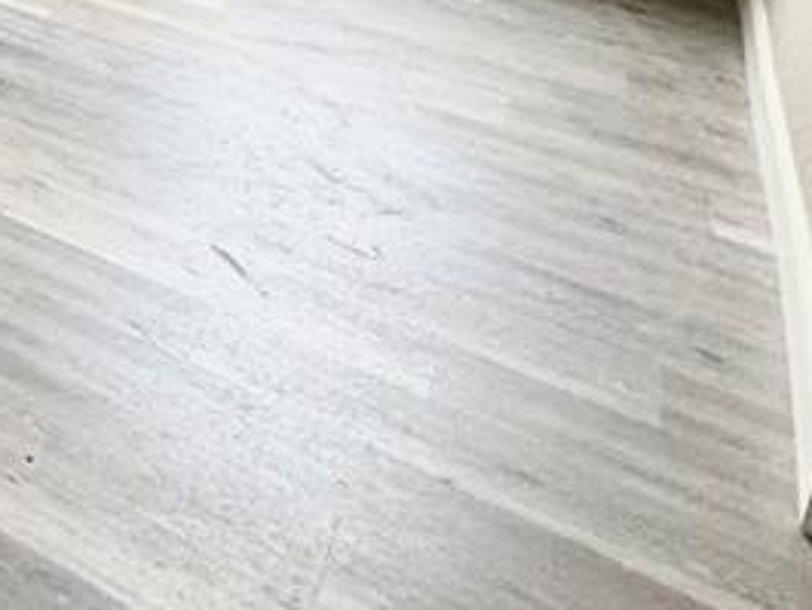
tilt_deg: -12.8
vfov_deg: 22.1
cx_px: -555
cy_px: -322
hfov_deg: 23.5
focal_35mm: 54
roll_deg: -1.7
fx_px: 1267
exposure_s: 1/99
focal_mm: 2.22
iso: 200
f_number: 2.2
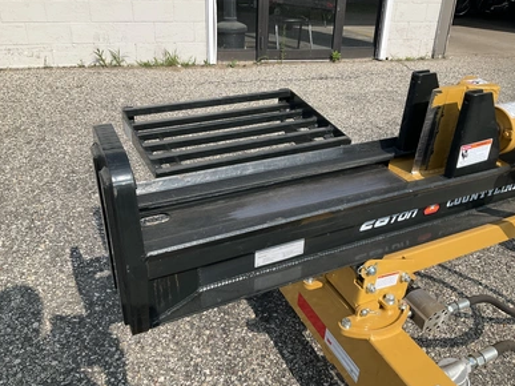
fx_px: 446
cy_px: 193
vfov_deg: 46.8
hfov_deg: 60.0
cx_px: 258
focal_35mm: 30
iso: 25
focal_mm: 3
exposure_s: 1/1848
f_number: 1.8
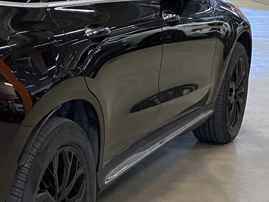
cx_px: -64
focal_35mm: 92
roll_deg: -0.3
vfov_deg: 16.1
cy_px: 125
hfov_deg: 19.9
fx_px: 715
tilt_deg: -13.6
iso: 250
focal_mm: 3.99
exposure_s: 1/50
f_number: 1.8
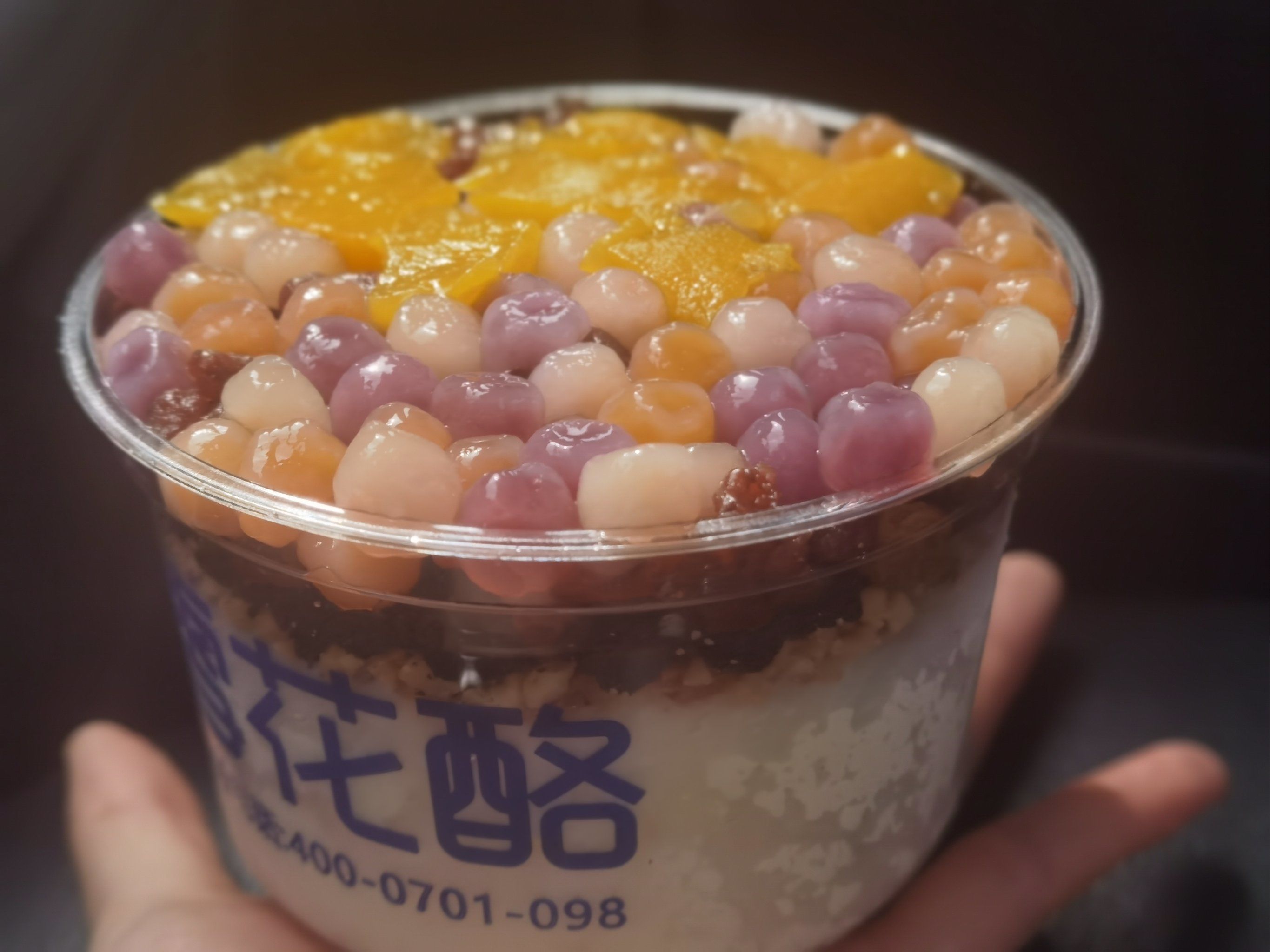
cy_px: 476
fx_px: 1981
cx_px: 635
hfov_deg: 35.5
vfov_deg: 27.0
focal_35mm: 54
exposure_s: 1/588
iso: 50
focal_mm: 6.71
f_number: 4
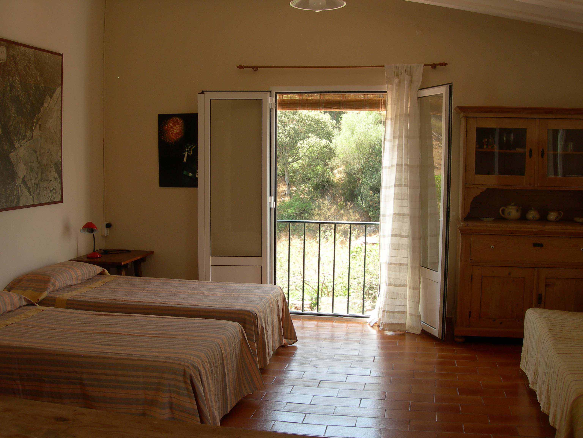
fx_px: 640
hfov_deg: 49.0
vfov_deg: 37.7
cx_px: 292
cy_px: 219
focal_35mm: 38
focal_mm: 7.8
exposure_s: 1/64.5
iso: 100
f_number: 4.8
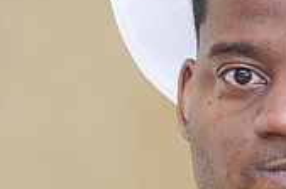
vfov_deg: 2.0
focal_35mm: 671
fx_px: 5321
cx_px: 217
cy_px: 17
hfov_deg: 3.1
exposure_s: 1/60
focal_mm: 195
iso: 1250
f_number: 5
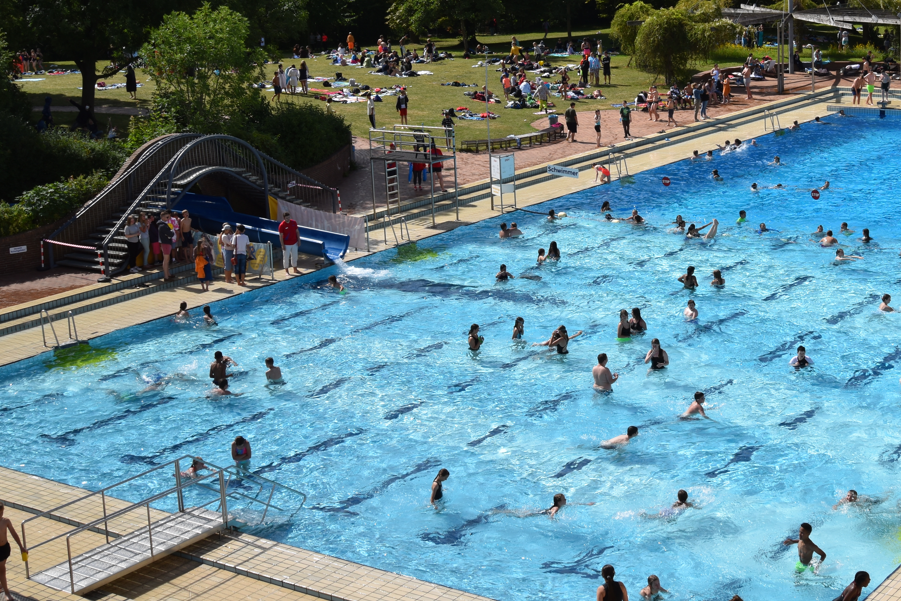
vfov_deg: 20.8
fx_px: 1627
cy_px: 153
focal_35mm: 65
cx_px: 629
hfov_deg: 30.6
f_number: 11
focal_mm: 28
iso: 100
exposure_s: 1/200
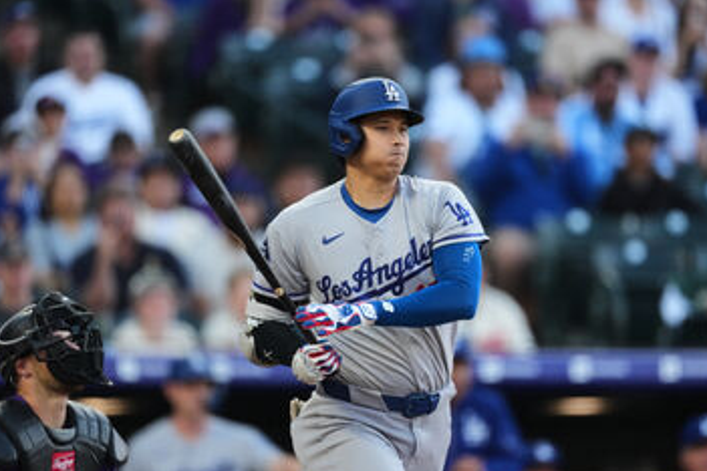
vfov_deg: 2.0
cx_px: 377
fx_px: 13432
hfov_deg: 3.0
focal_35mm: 684
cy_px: 251
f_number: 4
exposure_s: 1/2000
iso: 3200
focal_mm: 600
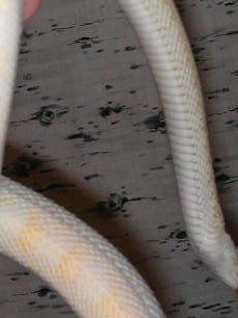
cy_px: 196
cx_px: 57
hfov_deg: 11.0
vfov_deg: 14.7
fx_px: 1230
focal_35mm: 134
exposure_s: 1/59.9
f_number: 3.5
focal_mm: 9.7
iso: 100
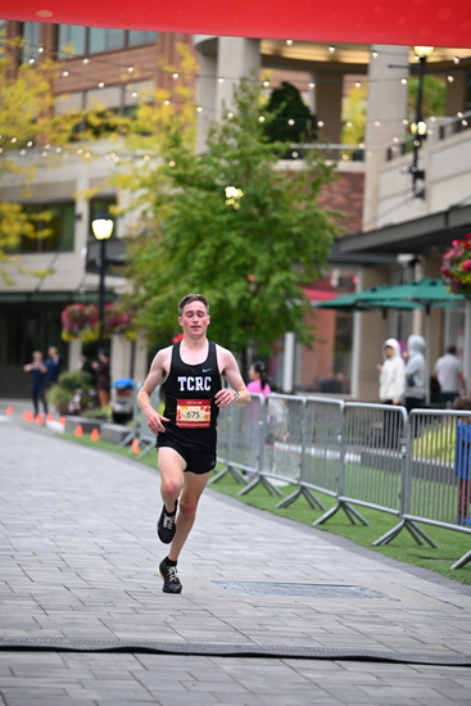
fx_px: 2451
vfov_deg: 16.4
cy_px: 353
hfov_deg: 11.0
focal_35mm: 125
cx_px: 236
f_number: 2.8
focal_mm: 125
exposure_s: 1/1000
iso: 1600
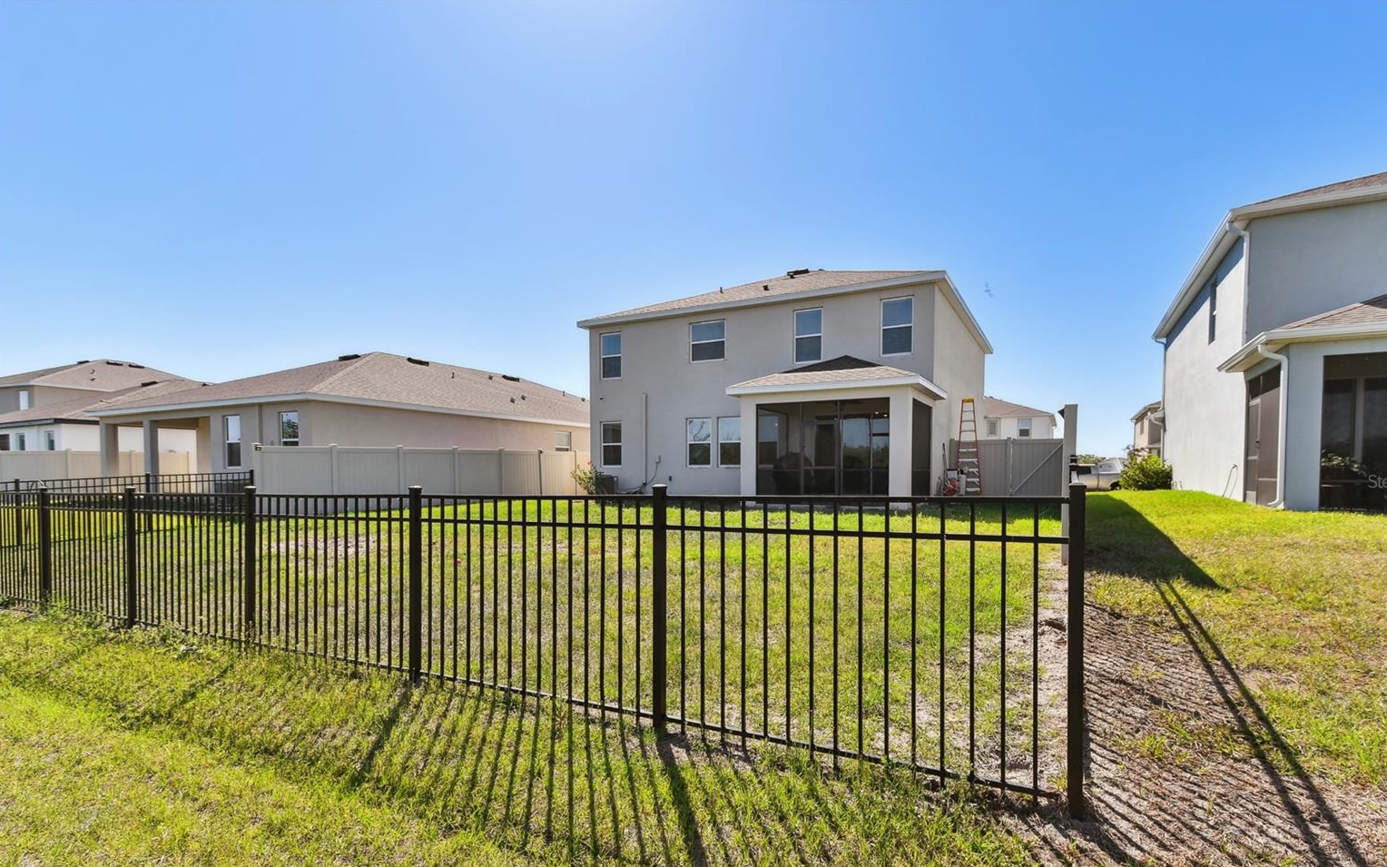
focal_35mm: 16
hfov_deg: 97.8
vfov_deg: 71.0
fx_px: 605
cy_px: 481
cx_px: 723
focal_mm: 10
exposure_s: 1/500
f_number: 7.1
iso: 100
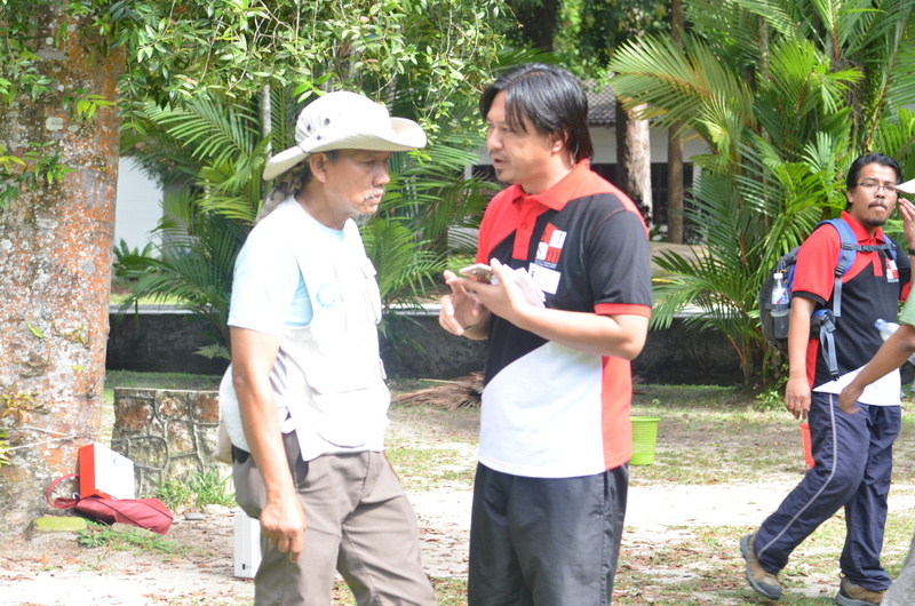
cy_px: 303
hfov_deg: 24.7
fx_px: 2093
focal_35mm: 82
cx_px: 458
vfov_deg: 16.5
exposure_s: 1/125
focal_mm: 55
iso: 250
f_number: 5
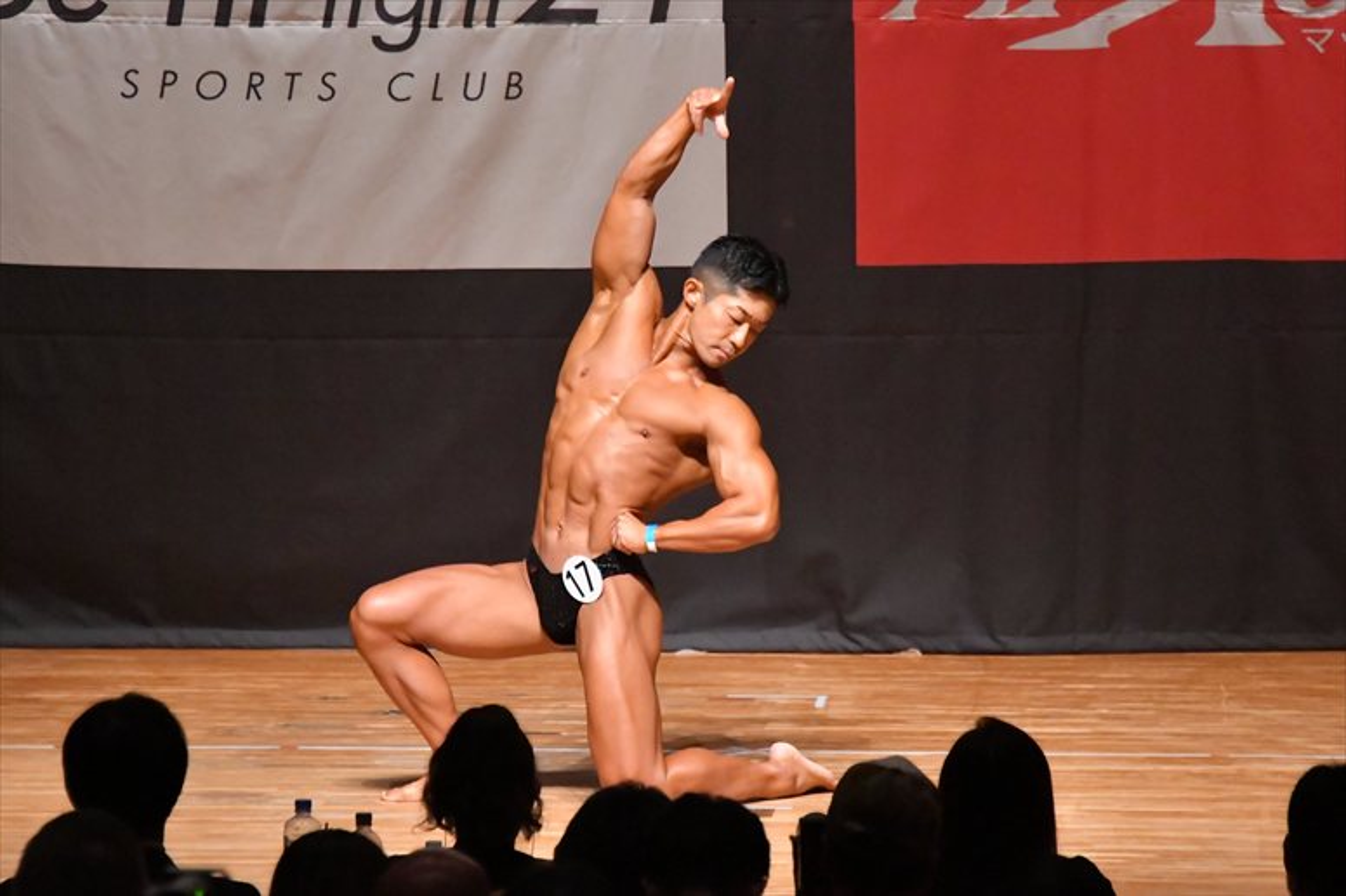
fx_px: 10651
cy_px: 448
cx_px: 673
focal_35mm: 285
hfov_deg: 7.2
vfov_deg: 4.8
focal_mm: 190
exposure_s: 1/400
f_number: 5.6
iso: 12800
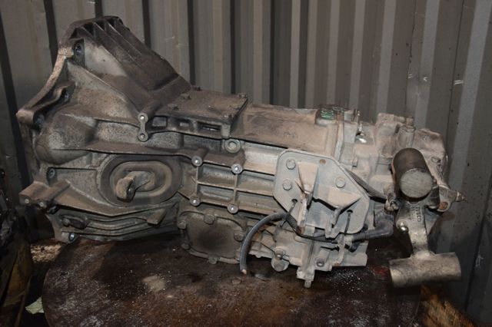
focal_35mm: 32
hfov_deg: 59.5
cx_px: 246
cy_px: 164
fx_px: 430
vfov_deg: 41.7
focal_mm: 21
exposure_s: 1/60
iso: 800
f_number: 5
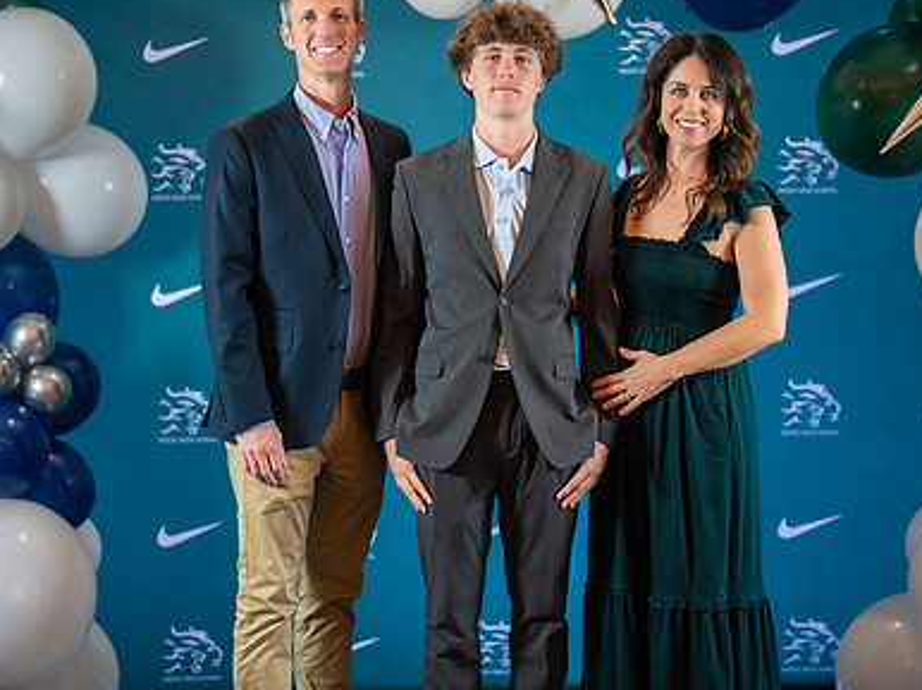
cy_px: 403
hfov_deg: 23.6
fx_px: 2209
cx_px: 524
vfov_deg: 17.7
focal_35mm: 83
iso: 1000
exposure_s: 1/400
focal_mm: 50
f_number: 1.2
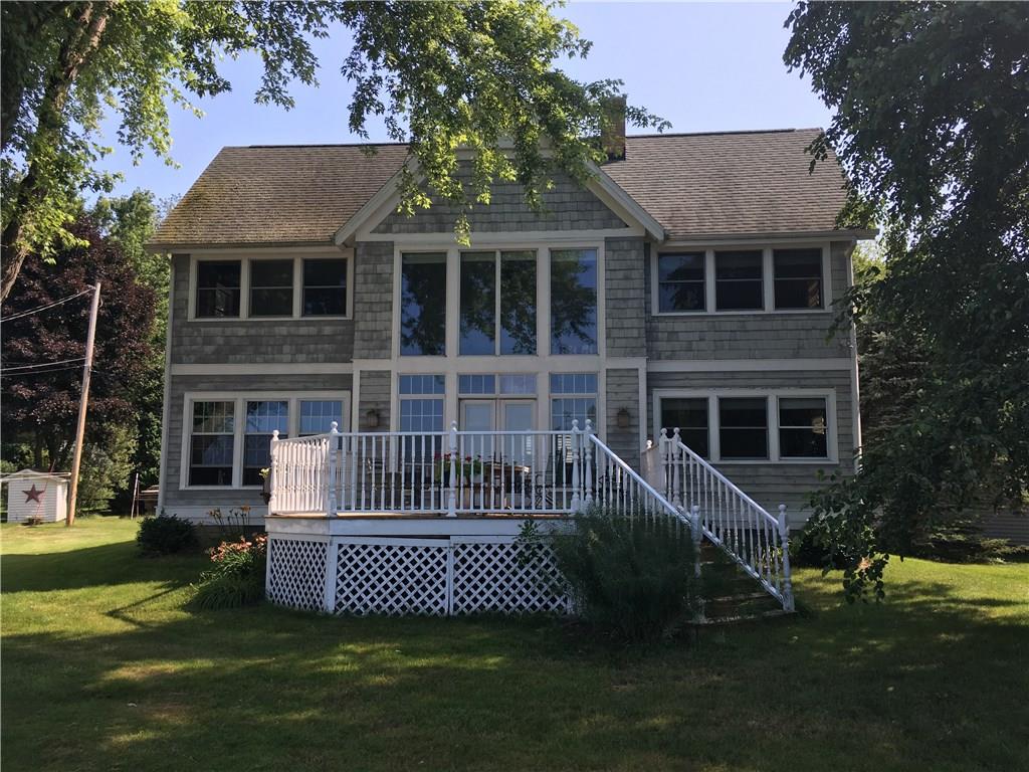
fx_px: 862
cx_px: 514
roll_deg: -0.1
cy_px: 386
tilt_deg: +7.5
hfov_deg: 61.7
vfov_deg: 48.2
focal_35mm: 29
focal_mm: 4.15
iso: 25
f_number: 2.2
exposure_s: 1/635
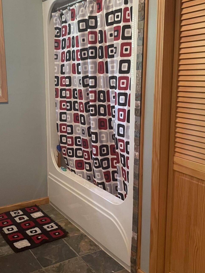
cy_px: 136
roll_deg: +1.6
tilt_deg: -11.9
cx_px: 78
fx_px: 316
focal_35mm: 40
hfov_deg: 35.8
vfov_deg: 46.8
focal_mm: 4.2
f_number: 1.6
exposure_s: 1/40
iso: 400
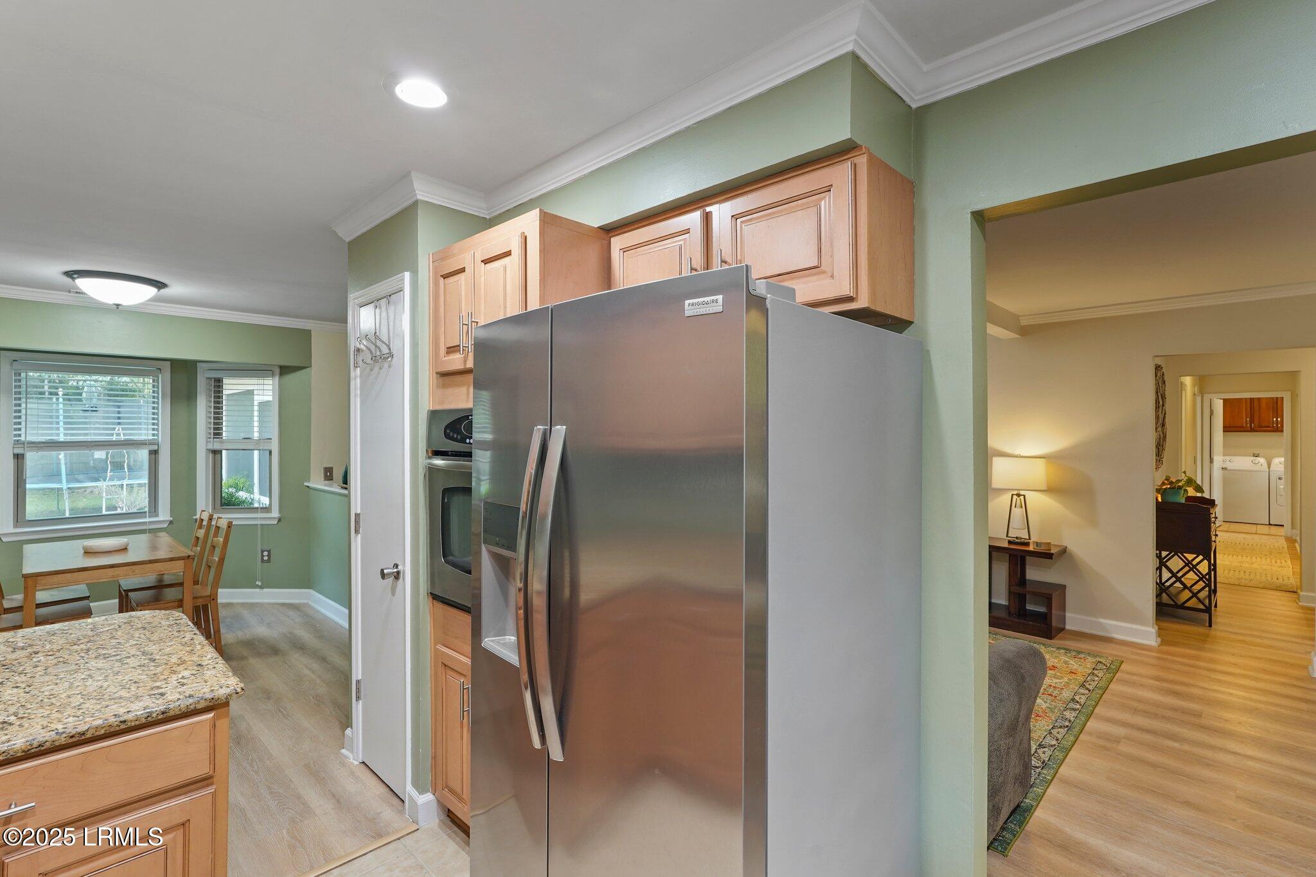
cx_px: 658
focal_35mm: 17
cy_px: 438
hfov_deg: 93.3
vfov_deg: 70.4
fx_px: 621
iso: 500
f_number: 9
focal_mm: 17
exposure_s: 1/1.25
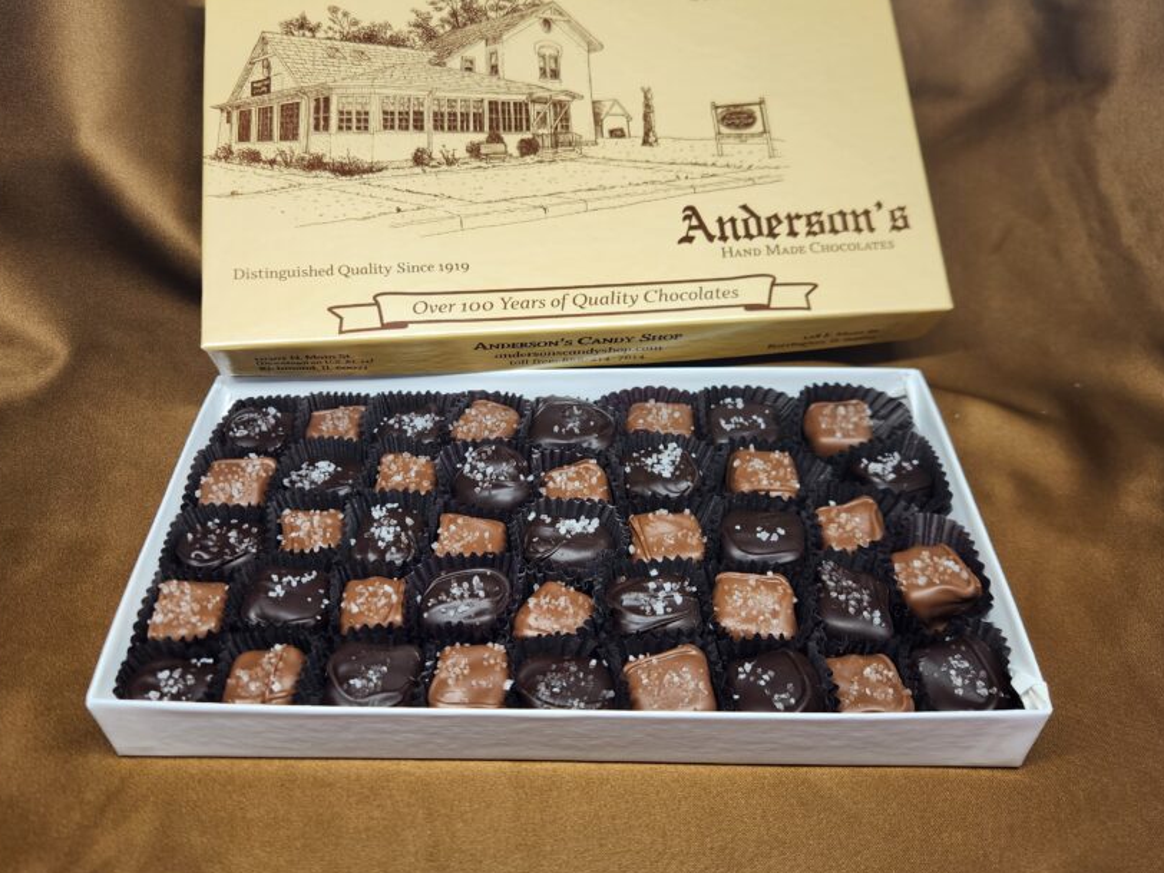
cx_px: 529
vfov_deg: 48.2
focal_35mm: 29
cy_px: 411
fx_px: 975
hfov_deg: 61.5
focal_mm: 5.4
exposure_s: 1/120
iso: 25
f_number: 1.8
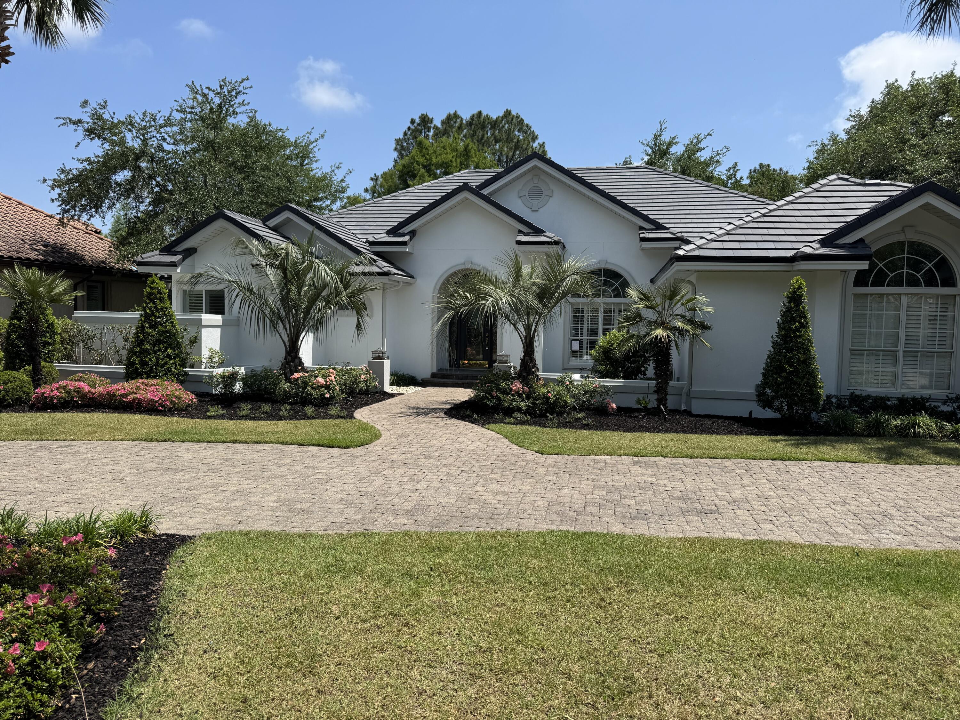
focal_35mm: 24
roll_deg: -1.3
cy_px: 360
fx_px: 666
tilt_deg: -3.8
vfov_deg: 56.8
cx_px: 480
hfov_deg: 71.6
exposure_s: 1/4608
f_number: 1.78
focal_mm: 6.76
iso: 80
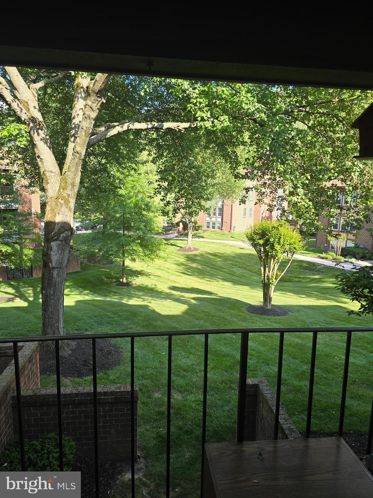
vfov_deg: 73.9
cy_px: 249
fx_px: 330
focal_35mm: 23
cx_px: 186
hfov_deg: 58.9
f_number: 1.7
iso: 16
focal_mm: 6.3
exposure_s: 1/180
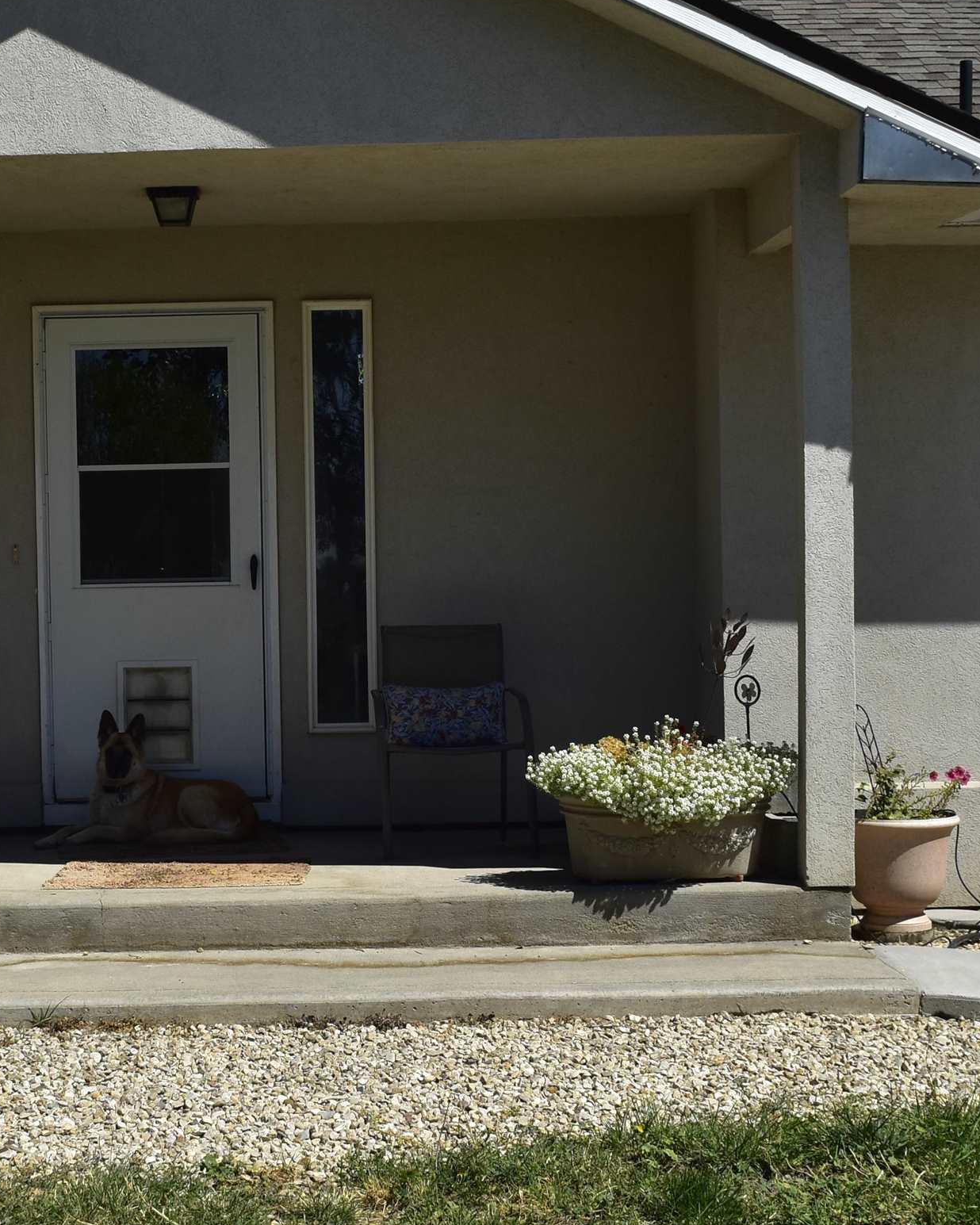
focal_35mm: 56
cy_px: 650
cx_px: 267
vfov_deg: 33.6
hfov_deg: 26.8
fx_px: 2030
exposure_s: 1/500
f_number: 11
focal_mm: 20
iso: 250
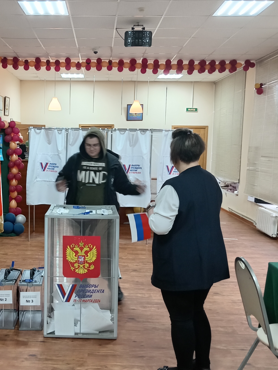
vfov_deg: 47.9
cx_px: 74
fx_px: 418
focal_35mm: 39
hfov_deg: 36.1
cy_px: 185
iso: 618
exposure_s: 1/25
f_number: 1.8
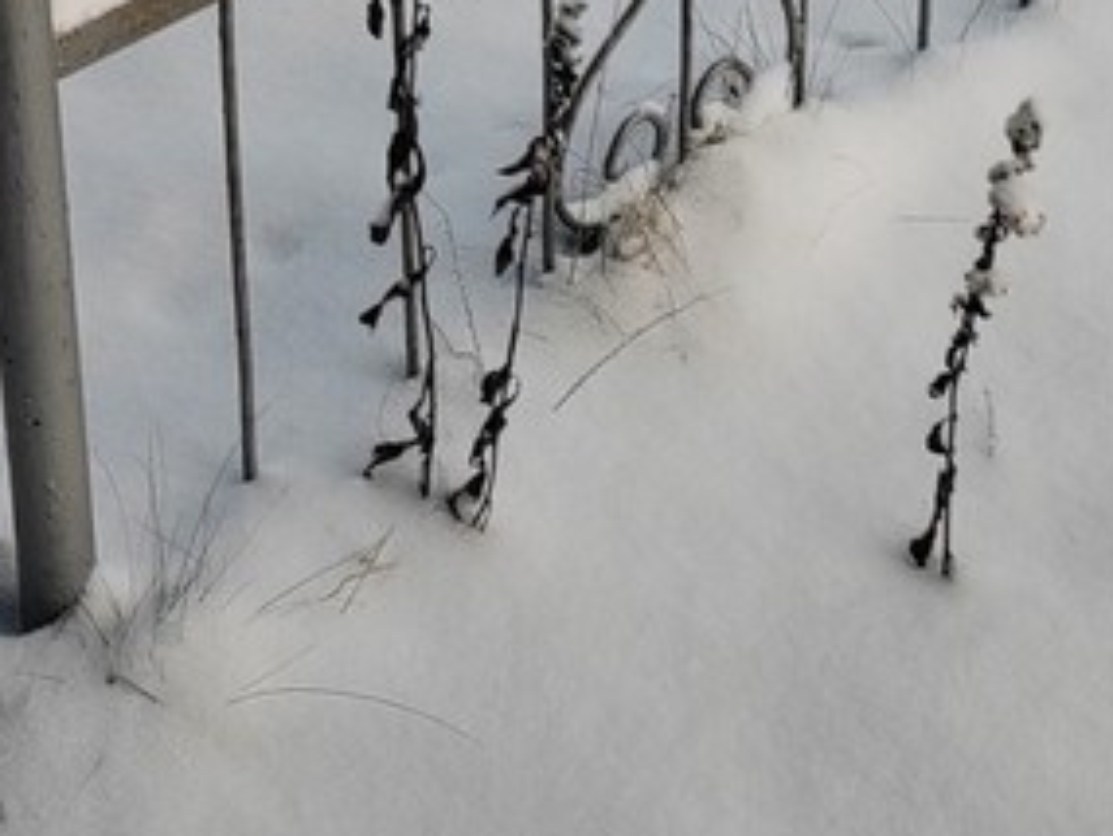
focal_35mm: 97
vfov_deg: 13.8
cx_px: 74
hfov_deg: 19.8
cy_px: -606
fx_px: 3120
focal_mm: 5.52
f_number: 1.9
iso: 100
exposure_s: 1/122
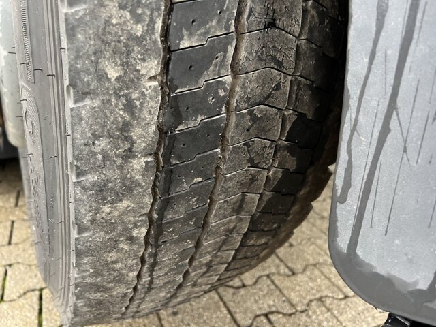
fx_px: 327
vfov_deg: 53.1
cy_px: 164
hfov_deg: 67.3
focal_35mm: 26
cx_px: 218
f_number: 1.5
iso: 250
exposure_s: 1/60
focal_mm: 5.7
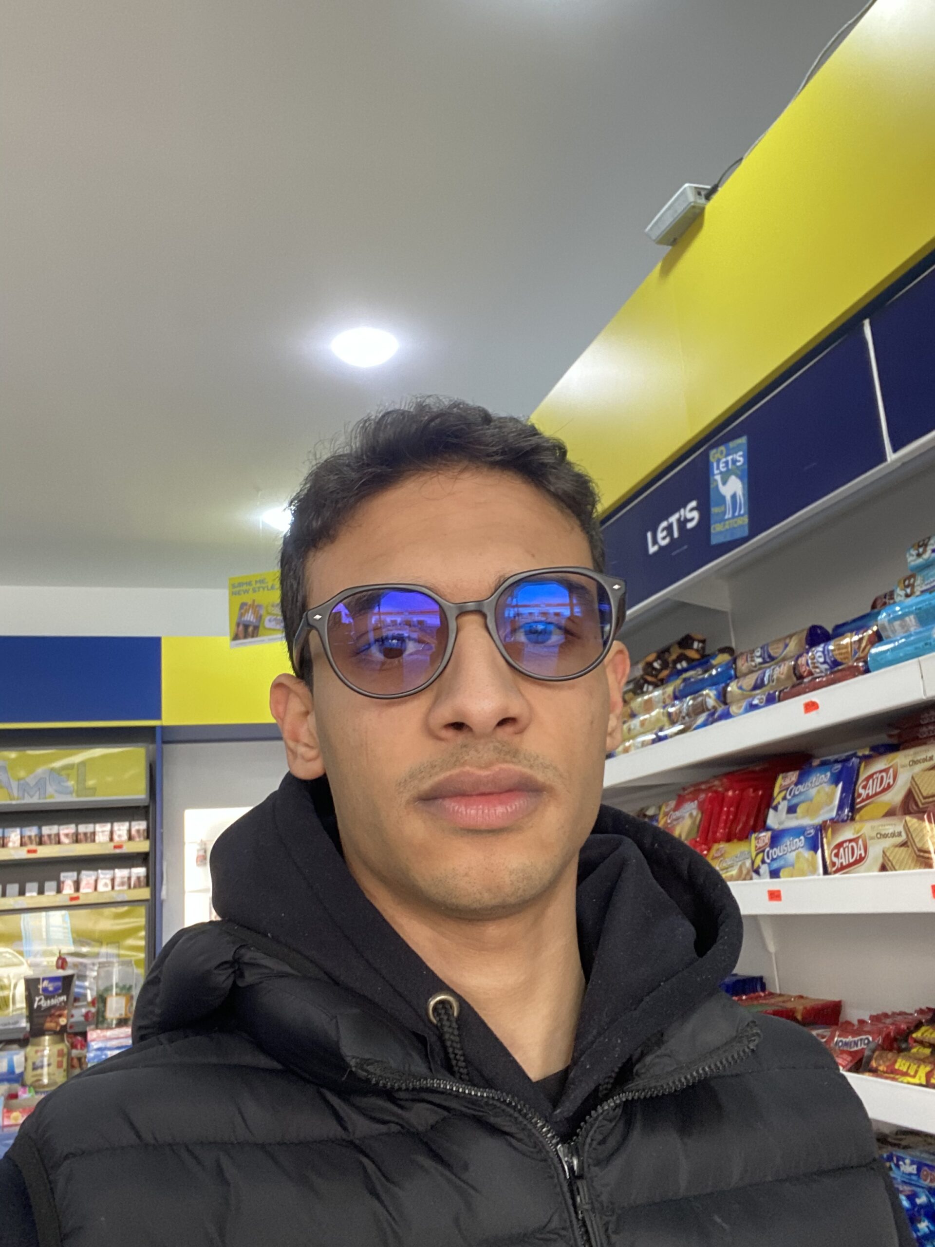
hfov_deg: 46.8
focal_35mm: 30
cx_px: 468
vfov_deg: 60.0
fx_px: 1080
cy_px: 624
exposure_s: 1/60
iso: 125
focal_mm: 2.71
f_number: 2.2
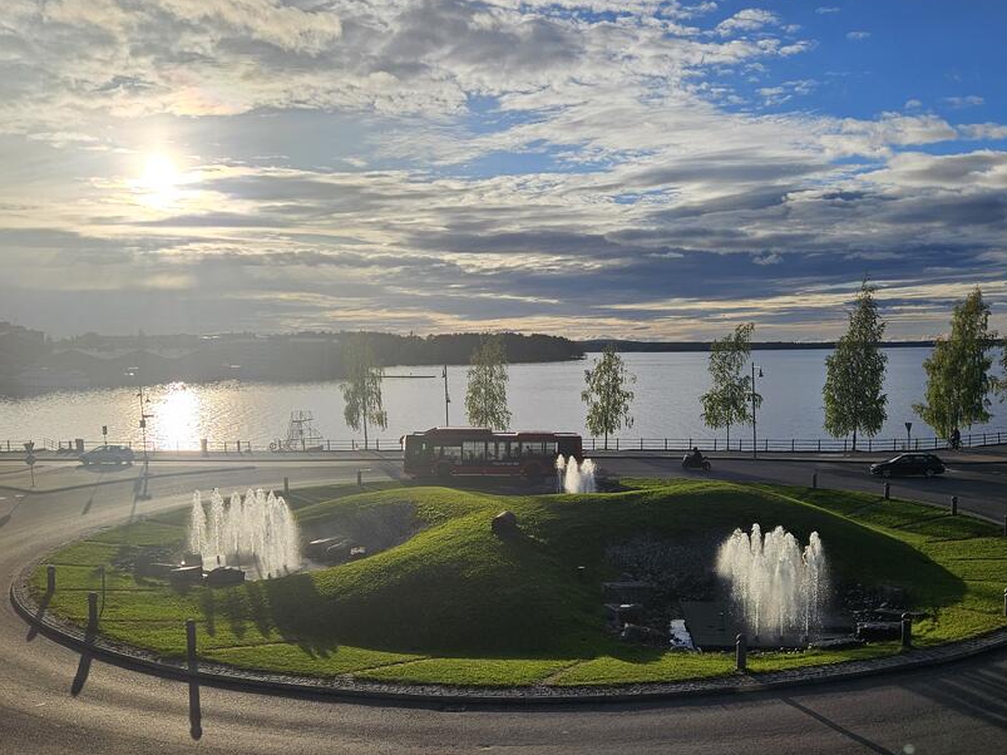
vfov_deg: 42.7
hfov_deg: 55.3
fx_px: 960
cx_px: 540
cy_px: 465
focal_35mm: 33
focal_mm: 5.4
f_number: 1.8
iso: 25
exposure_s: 1/4629
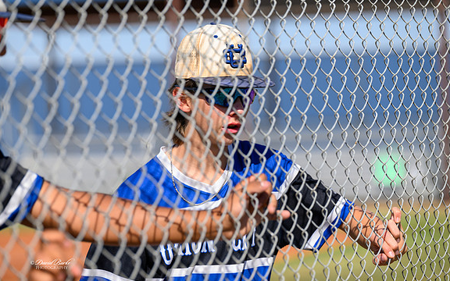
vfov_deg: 8.5
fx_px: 1889
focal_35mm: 154
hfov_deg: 13.6
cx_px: 225
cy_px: 137
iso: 64
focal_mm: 150
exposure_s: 1/400
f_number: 4
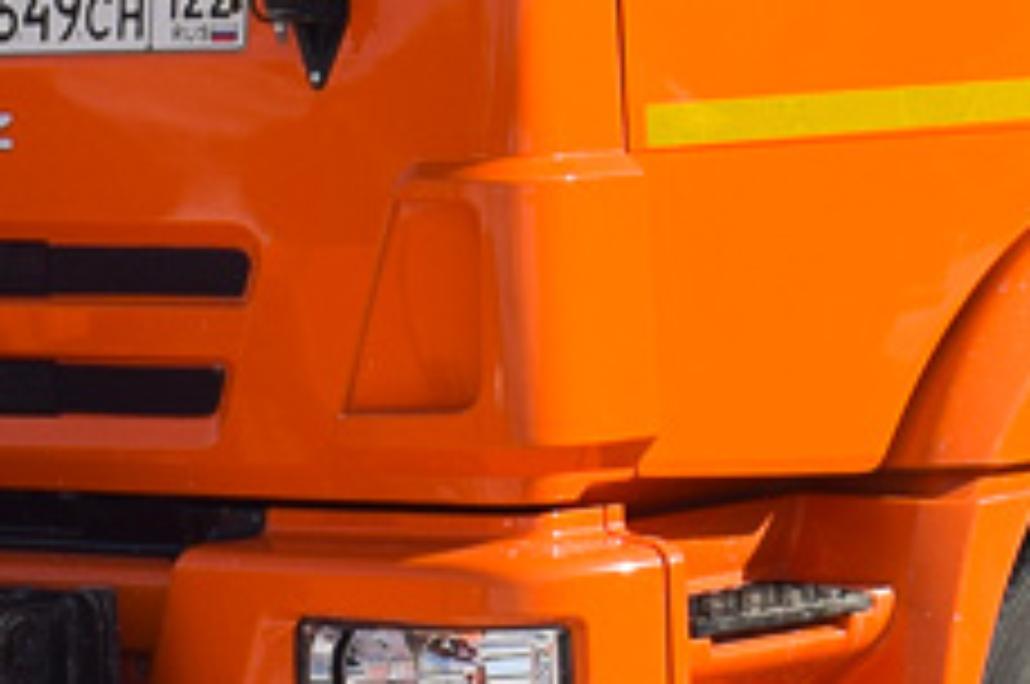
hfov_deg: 10.9
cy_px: -342
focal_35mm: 189
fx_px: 5400
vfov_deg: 7.1
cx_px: 679
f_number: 5.6
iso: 100
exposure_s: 1/640
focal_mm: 24
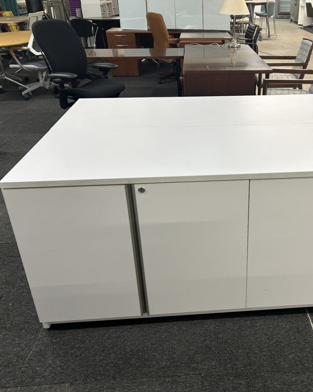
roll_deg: +0.4
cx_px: 228
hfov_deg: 42.3
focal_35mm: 34
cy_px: 196
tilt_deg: -27.1
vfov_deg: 52.8
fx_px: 394
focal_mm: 5.7
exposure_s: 1/60
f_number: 1.5
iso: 100
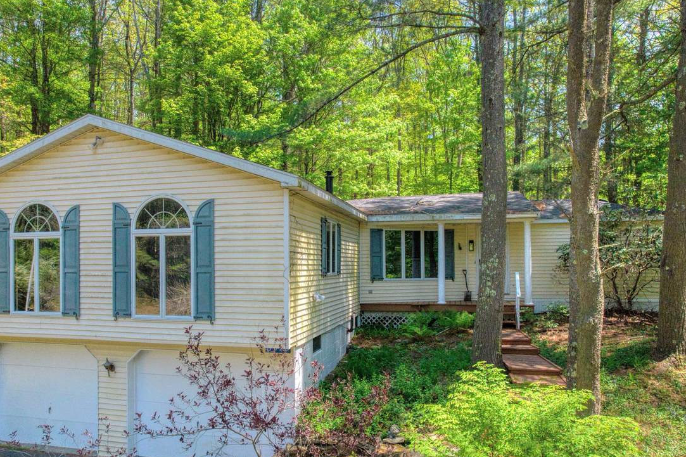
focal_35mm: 26
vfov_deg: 49.5
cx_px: 314
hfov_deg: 69.3
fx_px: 495
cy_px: 248
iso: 1610
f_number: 2.8
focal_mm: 8.38
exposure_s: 1/1600
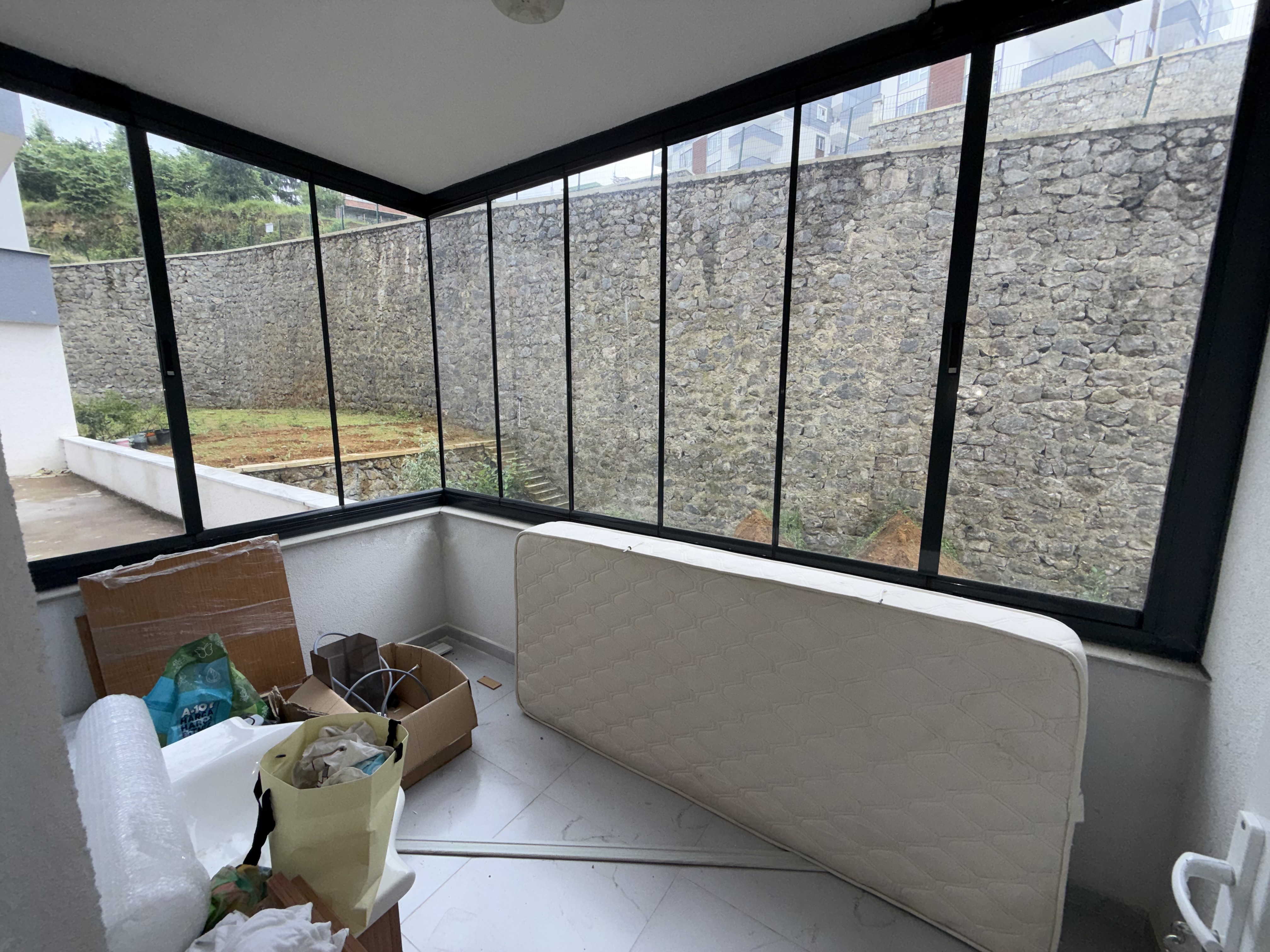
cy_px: 476
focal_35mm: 14
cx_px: 635
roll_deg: -0.5
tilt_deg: -9.1
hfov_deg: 102.1
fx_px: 514
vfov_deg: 85.7
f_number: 2.2
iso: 40
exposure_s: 1/122
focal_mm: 2.22
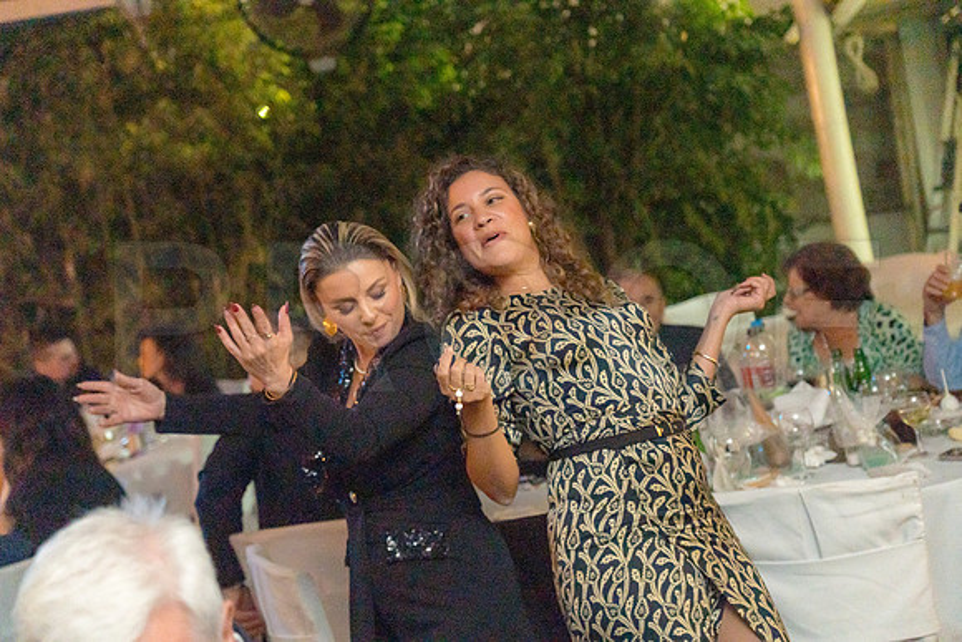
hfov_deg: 31.0
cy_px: 321
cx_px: 481
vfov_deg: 20.9
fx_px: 1737
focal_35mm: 65
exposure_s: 1/100
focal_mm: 65
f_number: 4
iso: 6400
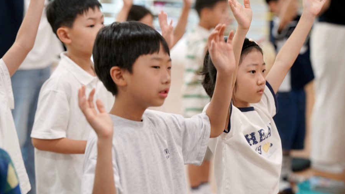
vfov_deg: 8.9
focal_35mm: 136
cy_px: 107
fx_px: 1244
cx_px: 172
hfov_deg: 15.8
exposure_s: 1/160
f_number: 4
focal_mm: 129
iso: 1600
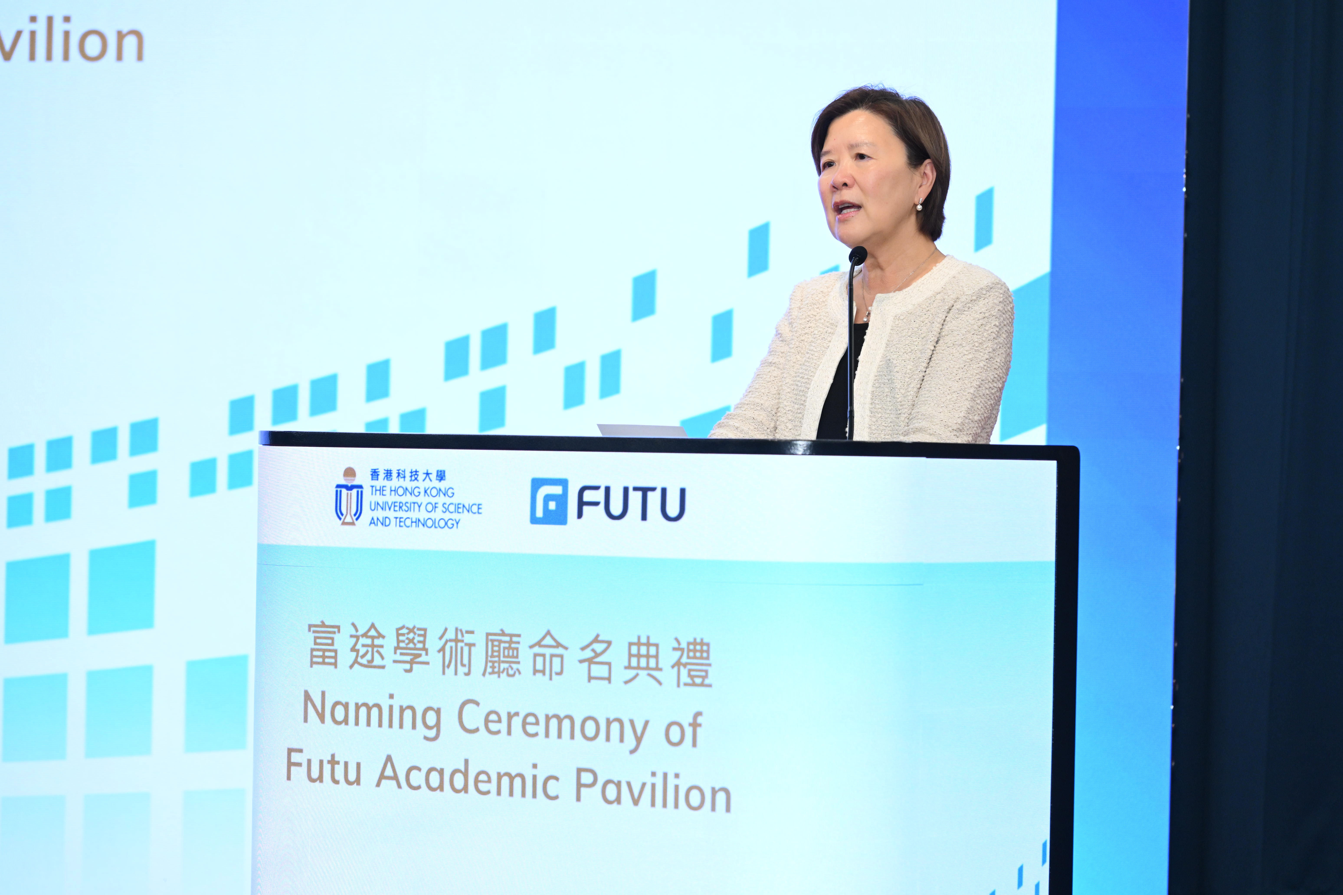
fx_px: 4476
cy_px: 448
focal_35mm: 120
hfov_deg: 17.1
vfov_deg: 11.4
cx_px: 672
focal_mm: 120
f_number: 5.6
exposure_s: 1/200
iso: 2000
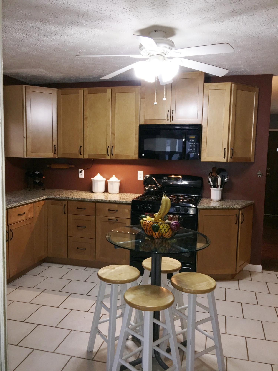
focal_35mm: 29
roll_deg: -1.4
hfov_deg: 48.2
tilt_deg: -5.9
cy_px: 186
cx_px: 139
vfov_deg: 61.7
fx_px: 311
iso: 32
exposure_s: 1/30
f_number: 2.2
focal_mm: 4.15
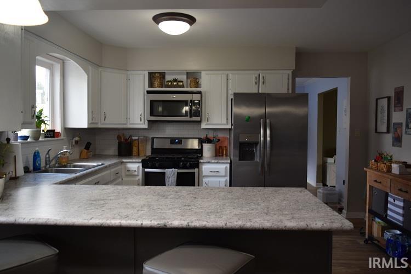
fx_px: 308
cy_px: 137
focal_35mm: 27
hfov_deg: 67.4
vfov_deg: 47.9
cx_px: 206
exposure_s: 1/60
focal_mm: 18
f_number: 4
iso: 450
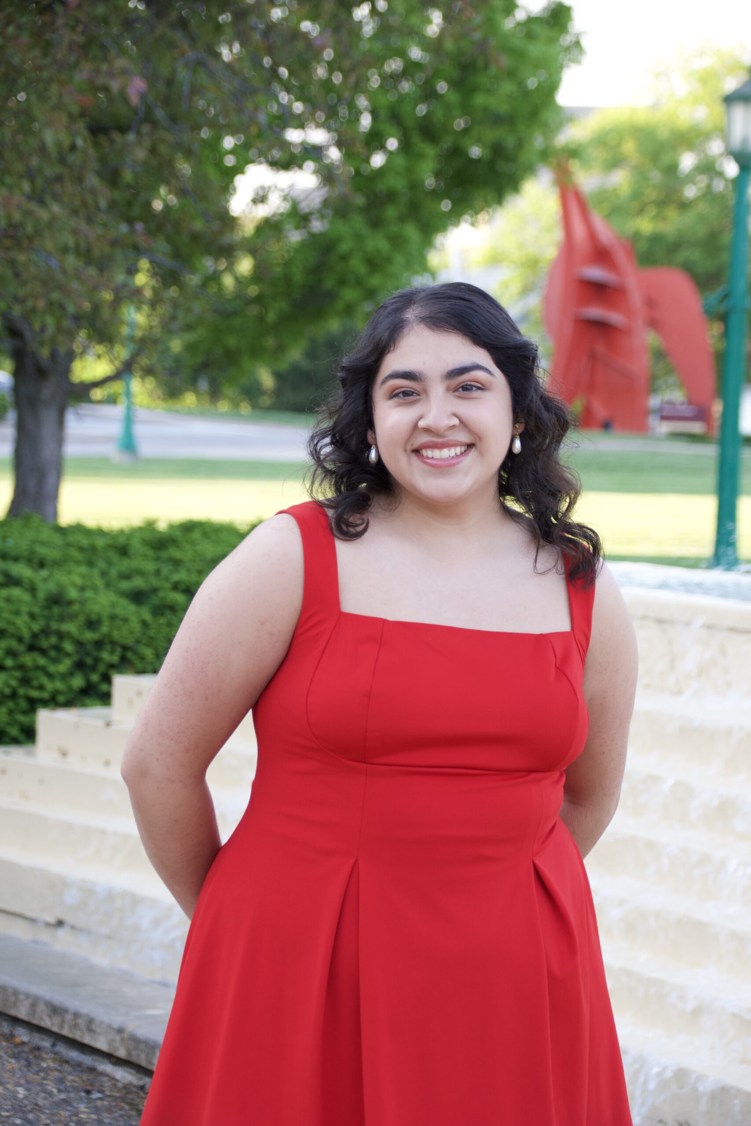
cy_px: 563
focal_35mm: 117
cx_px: 376
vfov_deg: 17.5
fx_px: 3660
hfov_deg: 11.7
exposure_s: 1/100
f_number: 5.3
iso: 400
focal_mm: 78
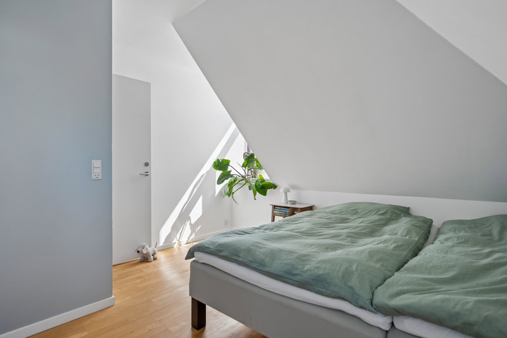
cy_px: 169
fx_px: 260
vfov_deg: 65.9
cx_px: 254
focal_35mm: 18
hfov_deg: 88.4
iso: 400
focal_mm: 18.5
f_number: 4
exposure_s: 1/250
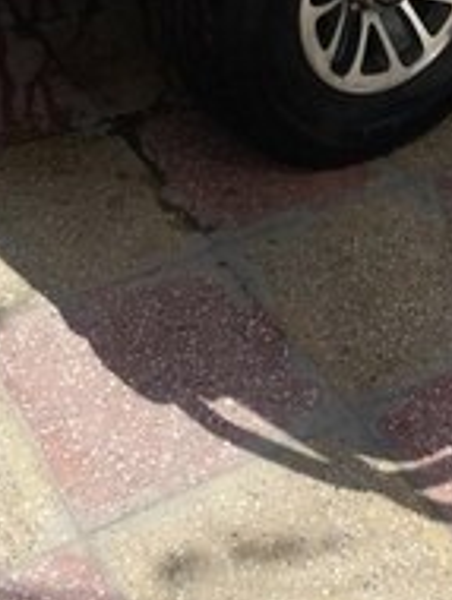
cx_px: 395
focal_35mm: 73
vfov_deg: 24.0
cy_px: -142
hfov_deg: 19.9
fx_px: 1268
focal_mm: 3.7
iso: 64
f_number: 1.9
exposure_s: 1/1338
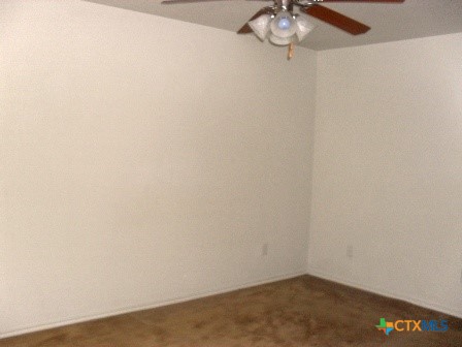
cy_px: 174
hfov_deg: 52.6
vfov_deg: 40.7
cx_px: 231
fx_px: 467
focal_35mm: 35
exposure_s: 1/45
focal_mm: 6.3
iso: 200
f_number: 3.2
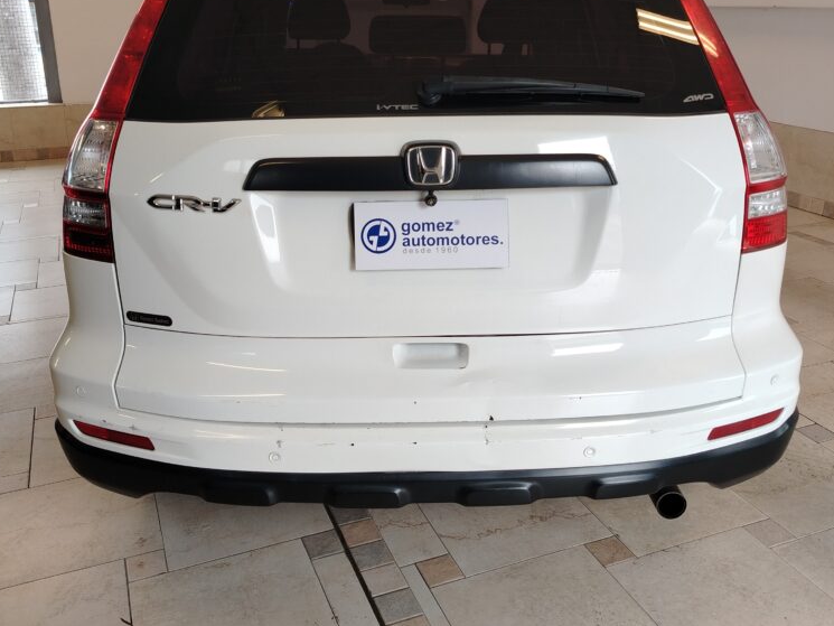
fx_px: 795
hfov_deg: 55.3
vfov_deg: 42.8
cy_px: 252
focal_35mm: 33
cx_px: 412
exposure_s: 1/50
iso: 347
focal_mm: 5.25
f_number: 1.75
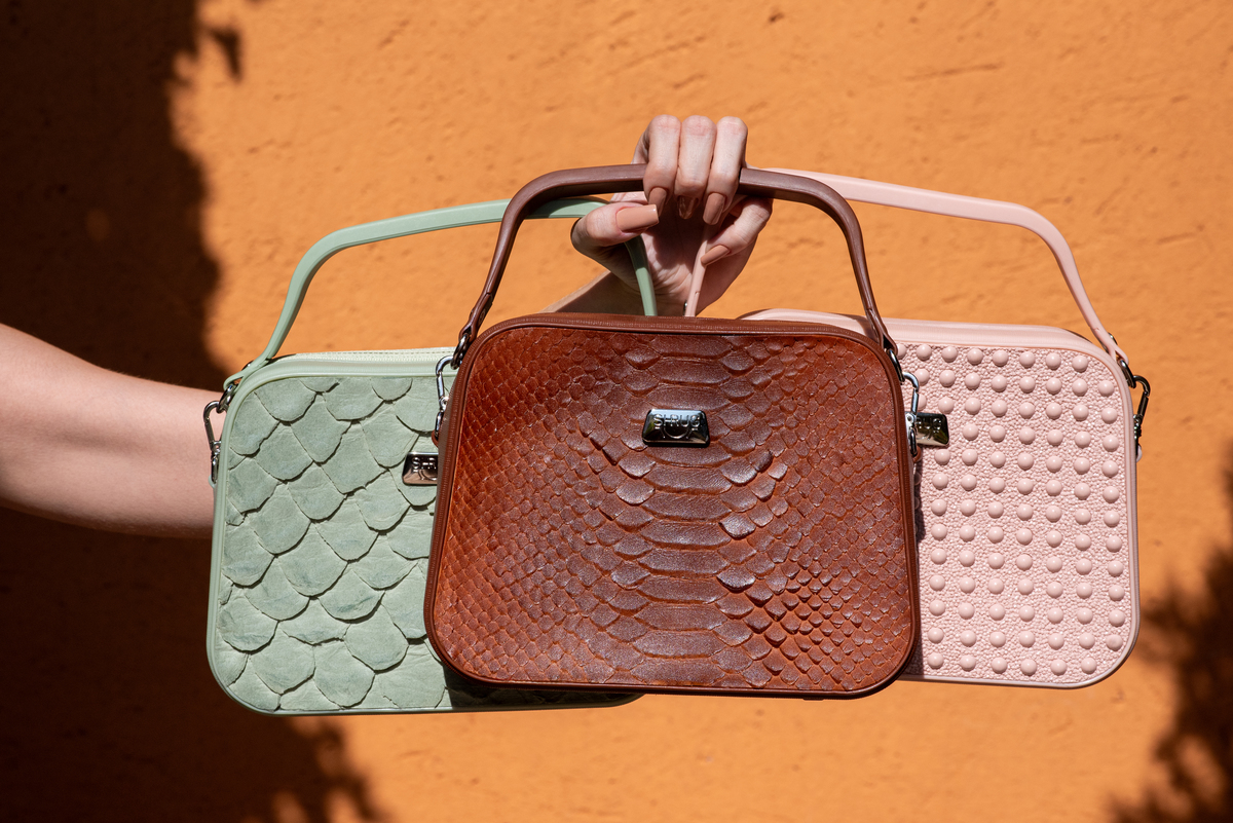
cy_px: 412
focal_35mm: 85
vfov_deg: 16.1
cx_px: 616
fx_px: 2912
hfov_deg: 23.9
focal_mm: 85
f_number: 16
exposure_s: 1/1000
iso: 500
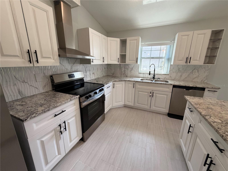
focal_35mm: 14
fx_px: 92
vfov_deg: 85.7
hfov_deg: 102.1
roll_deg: -0.6
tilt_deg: -14.6
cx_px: 114
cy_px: 86
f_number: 2.2
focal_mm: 2.22
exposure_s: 1/120
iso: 250
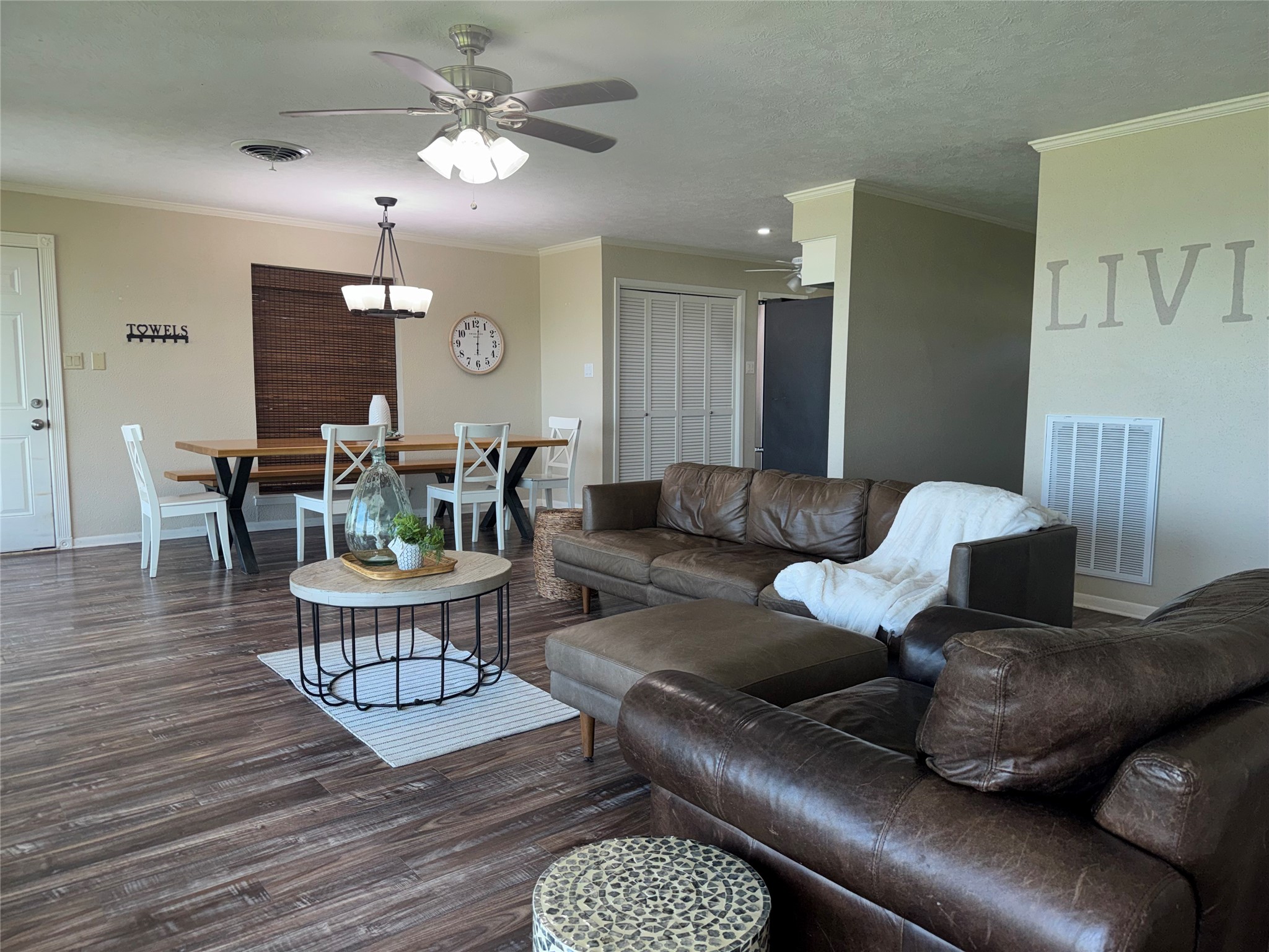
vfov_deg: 56.8
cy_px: 476
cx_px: 634
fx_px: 880
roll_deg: -1.2
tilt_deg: -5.3
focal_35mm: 24
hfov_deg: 71.6
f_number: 1.78
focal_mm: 6.76
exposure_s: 1/190
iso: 50
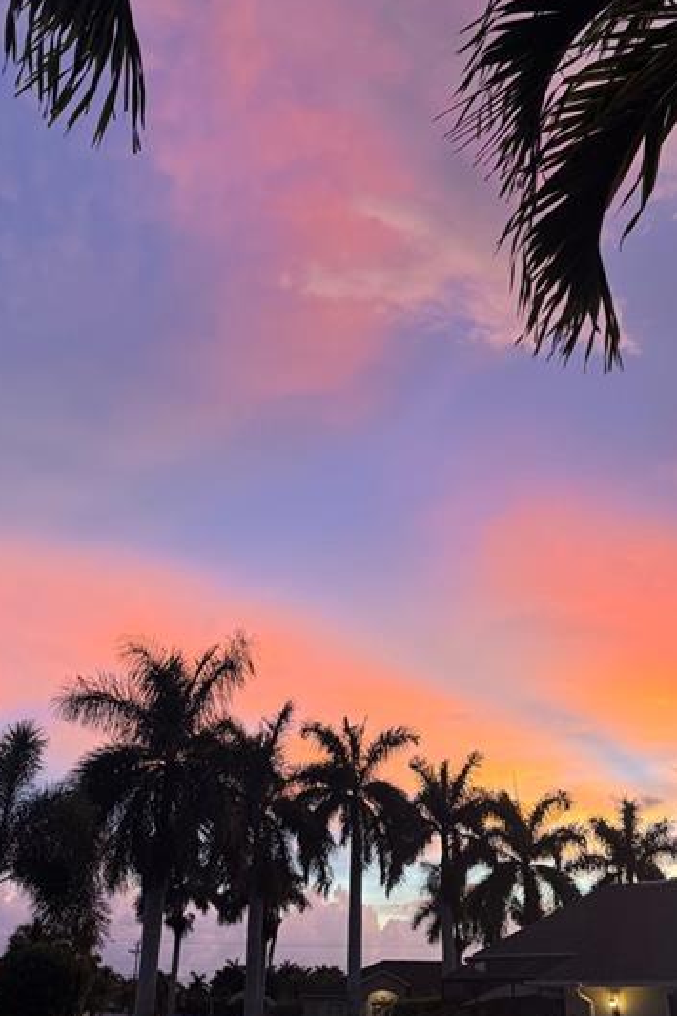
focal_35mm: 36
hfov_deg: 36.8
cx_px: 383
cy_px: 374
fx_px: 1016
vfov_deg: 52.5
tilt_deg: +30.8
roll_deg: -1.7
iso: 200
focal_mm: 6.76
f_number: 1.78
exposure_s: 1/106
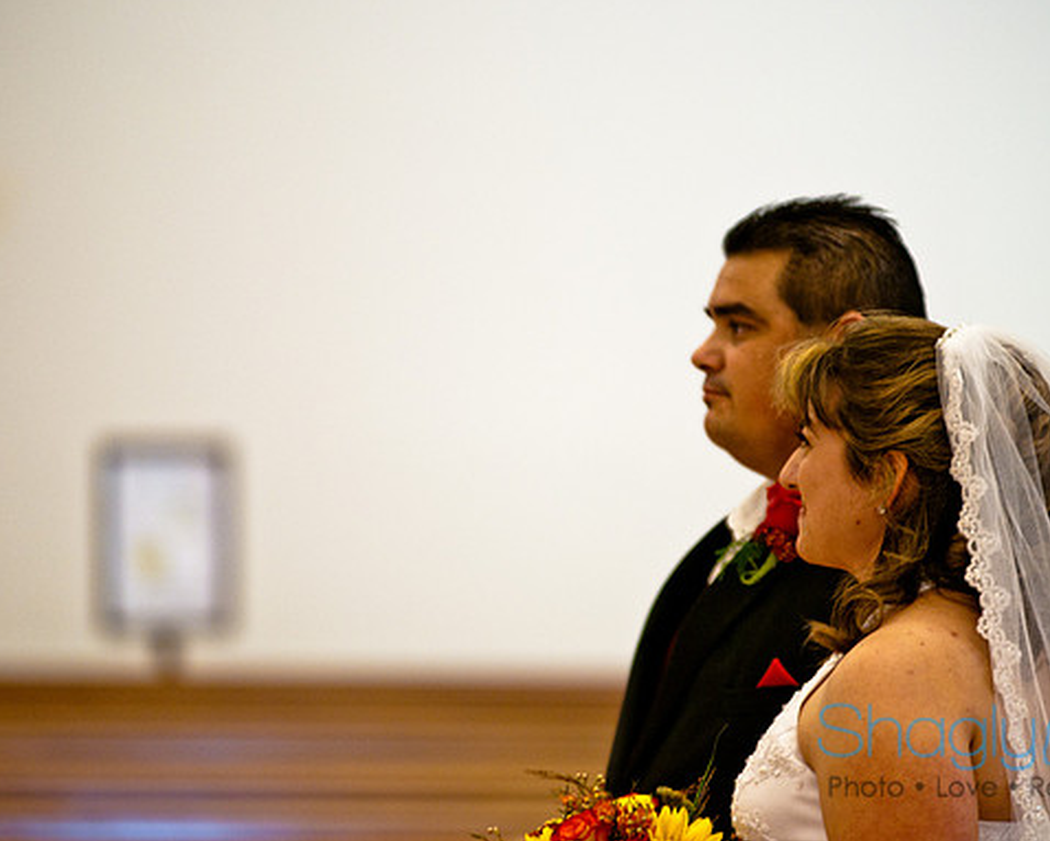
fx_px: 10603
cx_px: 532
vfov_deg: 4.5
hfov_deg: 5.7
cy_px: 420
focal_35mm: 341
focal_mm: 200
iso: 640
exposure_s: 1/100
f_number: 2.8
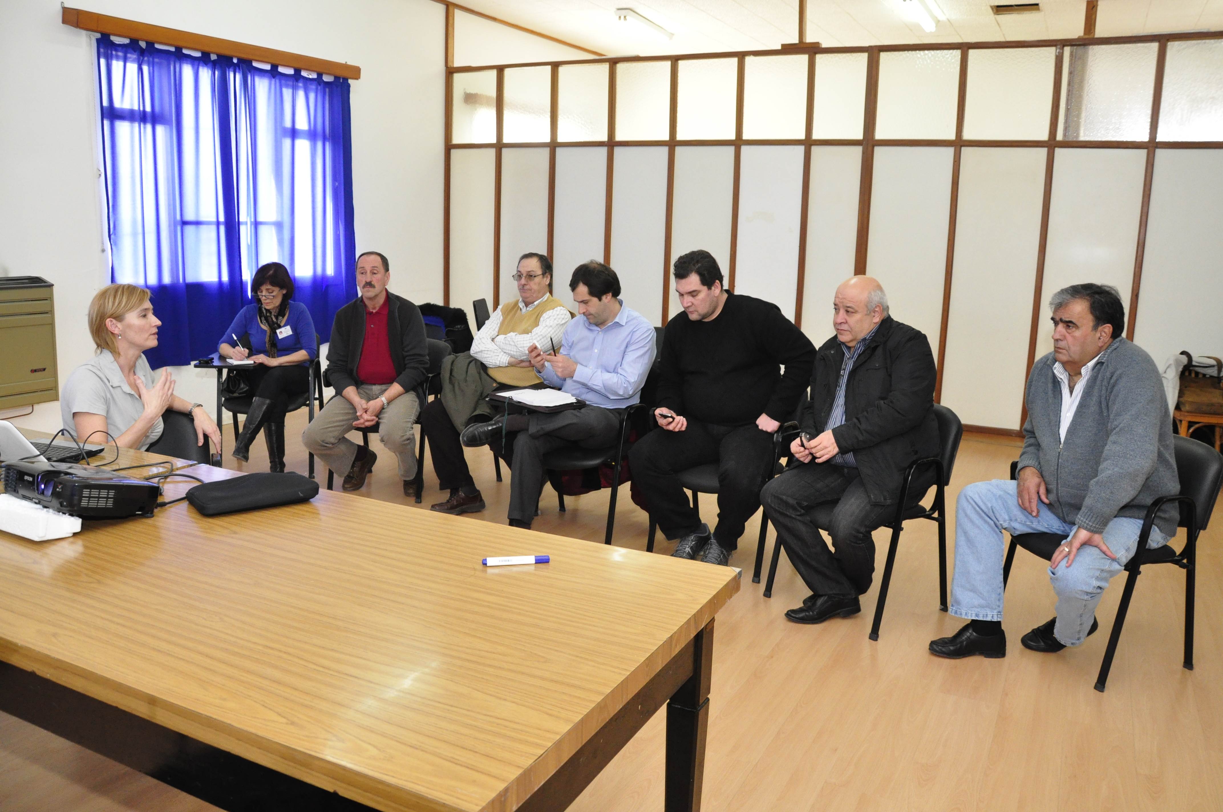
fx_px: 916
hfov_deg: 67.4
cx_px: 612
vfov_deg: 47.8
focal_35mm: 27
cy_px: 406
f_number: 5.6
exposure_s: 1/80
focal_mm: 18
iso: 1600
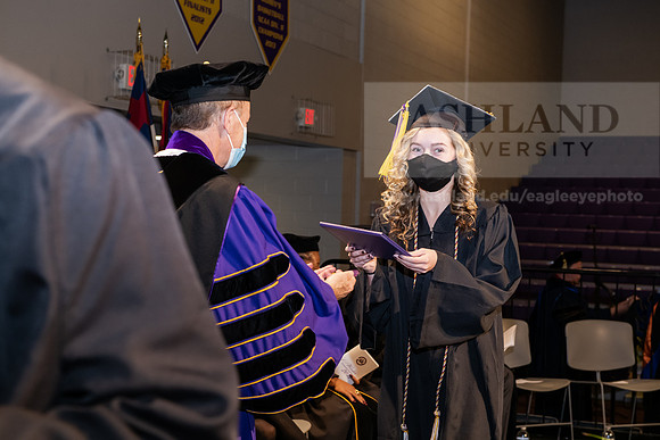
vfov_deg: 21.9
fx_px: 1137
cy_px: 220
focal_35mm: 62
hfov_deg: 32.4
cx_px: 330
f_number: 6.3
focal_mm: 62
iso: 1600
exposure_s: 1/200
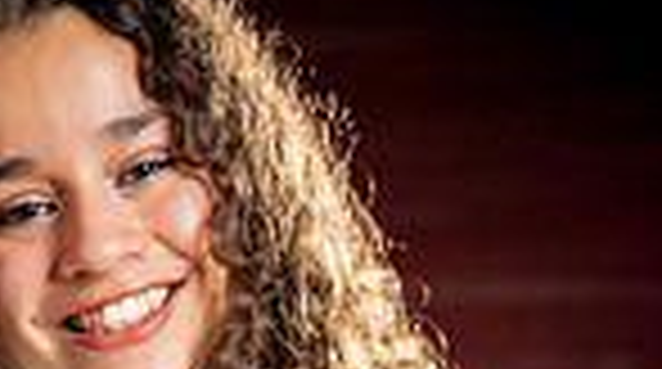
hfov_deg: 9.6
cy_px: 868
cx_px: 95
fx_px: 3942
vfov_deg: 5.2
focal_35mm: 225
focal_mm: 70
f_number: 4.5
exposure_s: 1/250
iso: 250
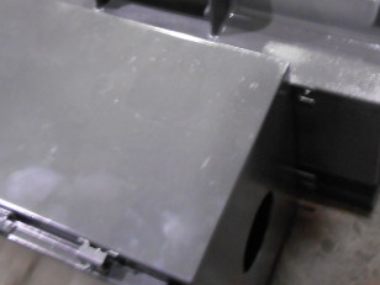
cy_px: 35
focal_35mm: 54
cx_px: 207
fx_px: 593
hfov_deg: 35.5
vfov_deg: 26.2
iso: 400
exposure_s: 1/15
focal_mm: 4.6
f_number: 3.5
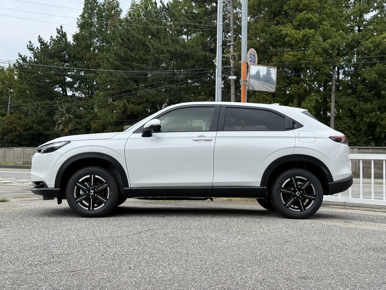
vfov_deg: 30.3
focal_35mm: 48
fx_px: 535
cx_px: 193
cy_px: 145
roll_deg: +0.2
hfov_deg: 39.7
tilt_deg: +1.3
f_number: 1.78
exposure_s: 1/3378
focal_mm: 6.76
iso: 80
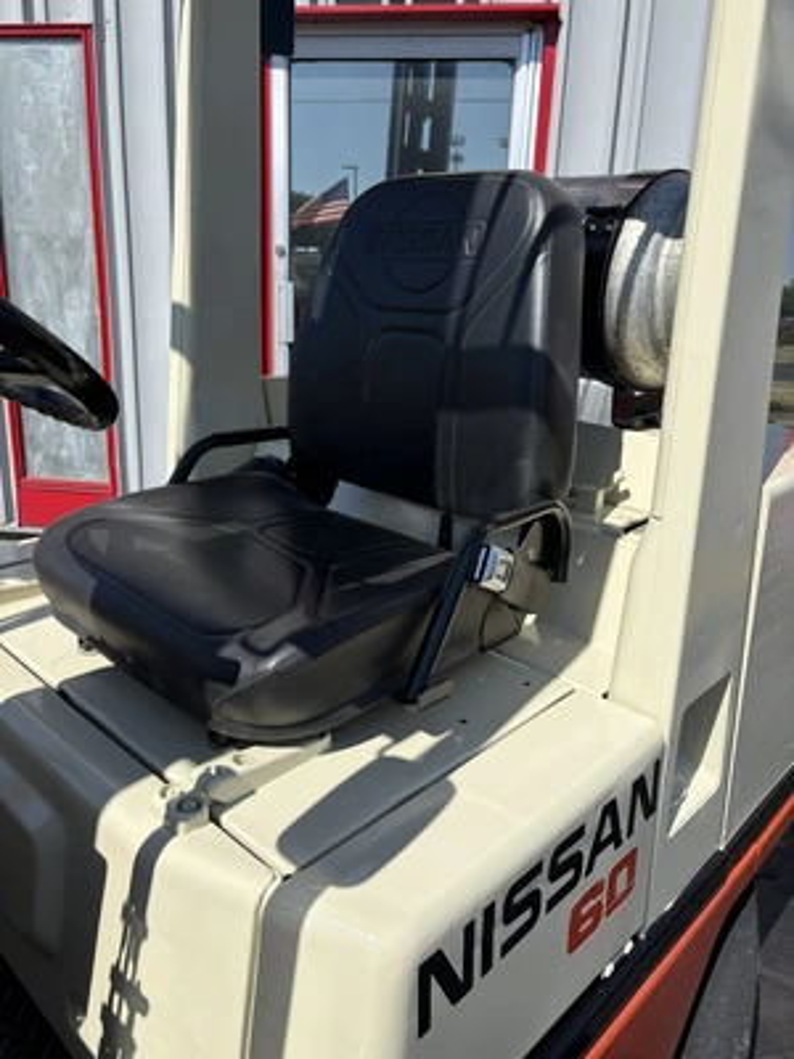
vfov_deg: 67.3
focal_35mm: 26
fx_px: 795
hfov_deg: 53.1
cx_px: 397
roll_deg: -2.3
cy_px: 530
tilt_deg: -14.7
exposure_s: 1/4608
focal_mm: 5.96
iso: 50
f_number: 1.6
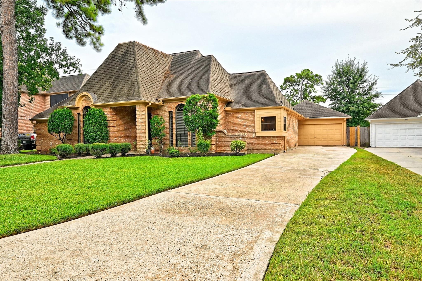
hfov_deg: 73.8
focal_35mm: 24
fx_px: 281
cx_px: 211
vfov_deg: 53.1
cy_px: 140
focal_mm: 24
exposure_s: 1/250
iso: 400
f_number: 8
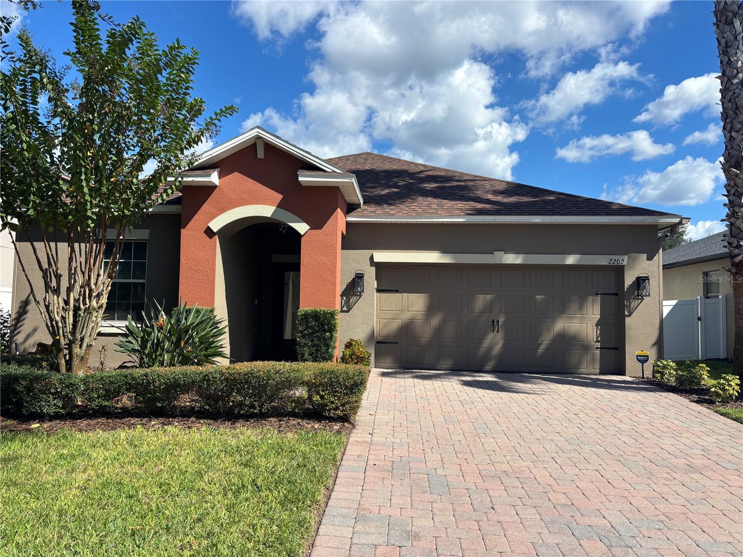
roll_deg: -1.3
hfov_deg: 67.3
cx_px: 372
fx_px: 558
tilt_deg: +4.1
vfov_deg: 53.1
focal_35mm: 26
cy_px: 278
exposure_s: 1/3205
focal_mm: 5.96
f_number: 1.6
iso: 50
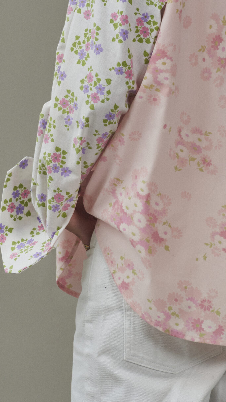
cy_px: 113
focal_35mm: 231
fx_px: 2460
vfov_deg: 9.3
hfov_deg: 5.3
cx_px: 198
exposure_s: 1/160
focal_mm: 105
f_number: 11
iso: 200
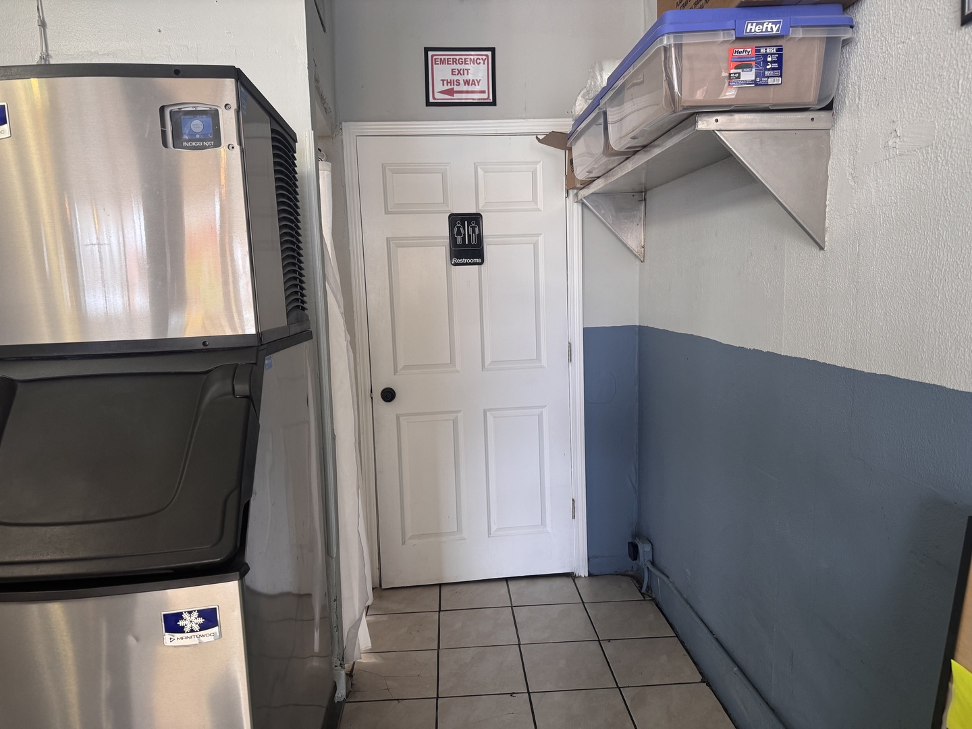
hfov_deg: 71.6
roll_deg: +1.0
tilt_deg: -5.2
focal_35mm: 24
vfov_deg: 56.8
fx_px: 674
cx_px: 486
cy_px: 364
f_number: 1.78
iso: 200
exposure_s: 1/60
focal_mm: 6.76
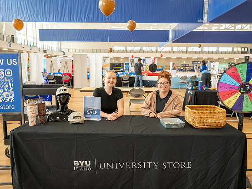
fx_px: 200
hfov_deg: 64.4
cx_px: 128
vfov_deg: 50.4
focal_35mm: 28
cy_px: 94
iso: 200
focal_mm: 25.5
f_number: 2.8
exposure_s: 1/125
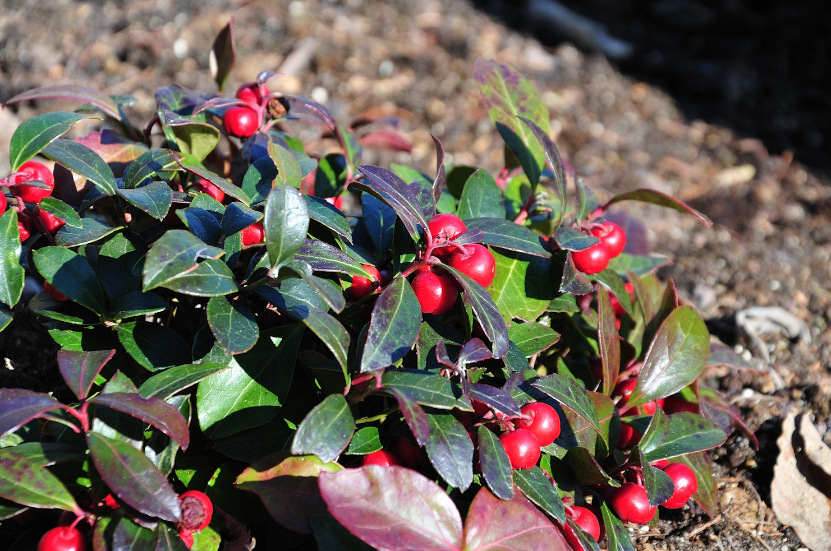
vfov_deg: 8.6
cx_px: 415
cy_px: 277
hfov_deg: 12.9
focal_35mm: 160
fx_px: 3677
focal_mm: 105
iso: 200
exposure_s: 1/160
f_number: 6.3
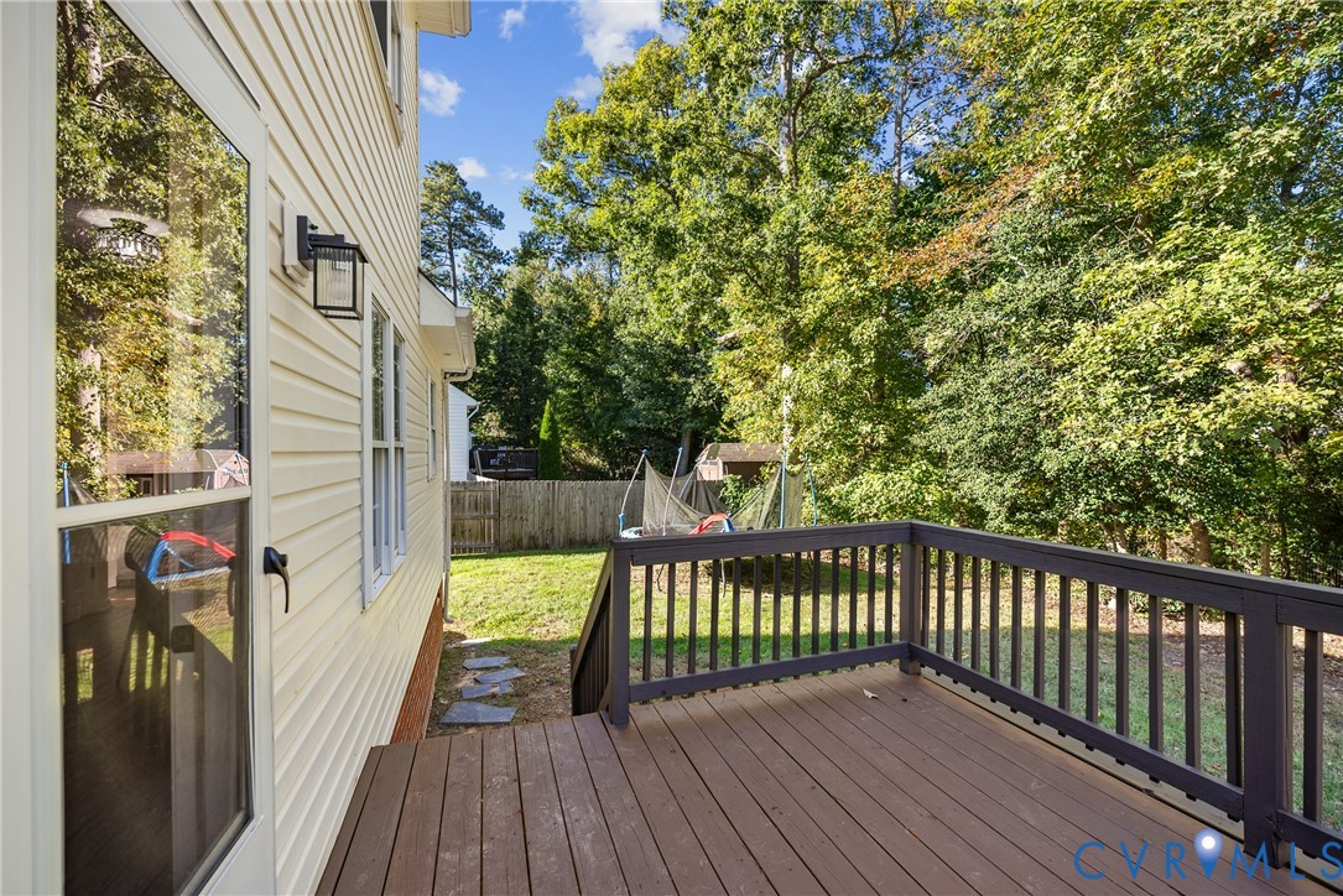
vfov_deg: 72.1
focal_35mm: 16
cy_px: 448
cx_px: 672
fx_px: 616
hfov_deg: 95.0
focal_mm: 16.5
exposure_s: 1/40
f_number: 4
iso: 100
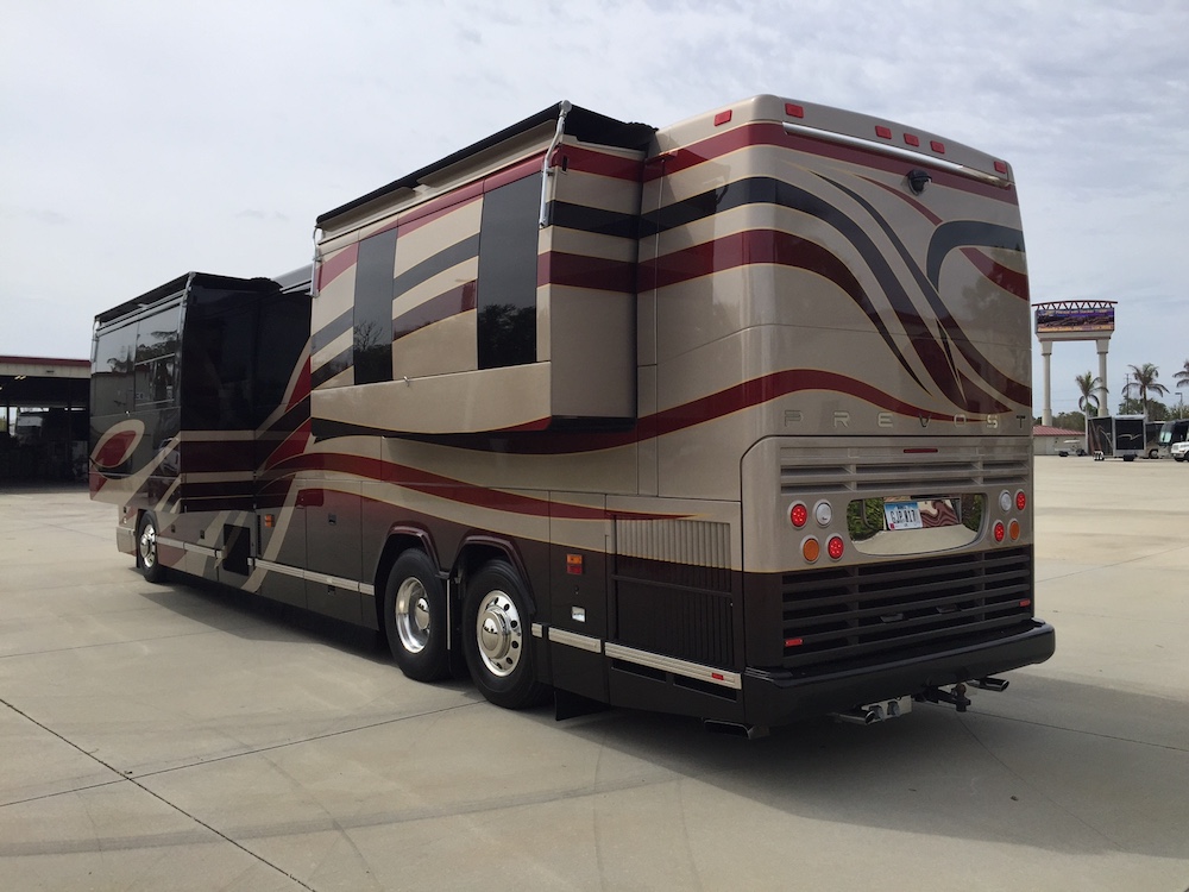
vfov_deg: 48.2
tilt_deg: +2.5
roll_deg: -1.0
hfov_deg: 61.7
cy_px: 446
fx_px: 996
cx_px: 594
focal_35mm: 29
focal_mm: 4.15
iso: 32
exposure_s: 1/3049
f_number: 2.2
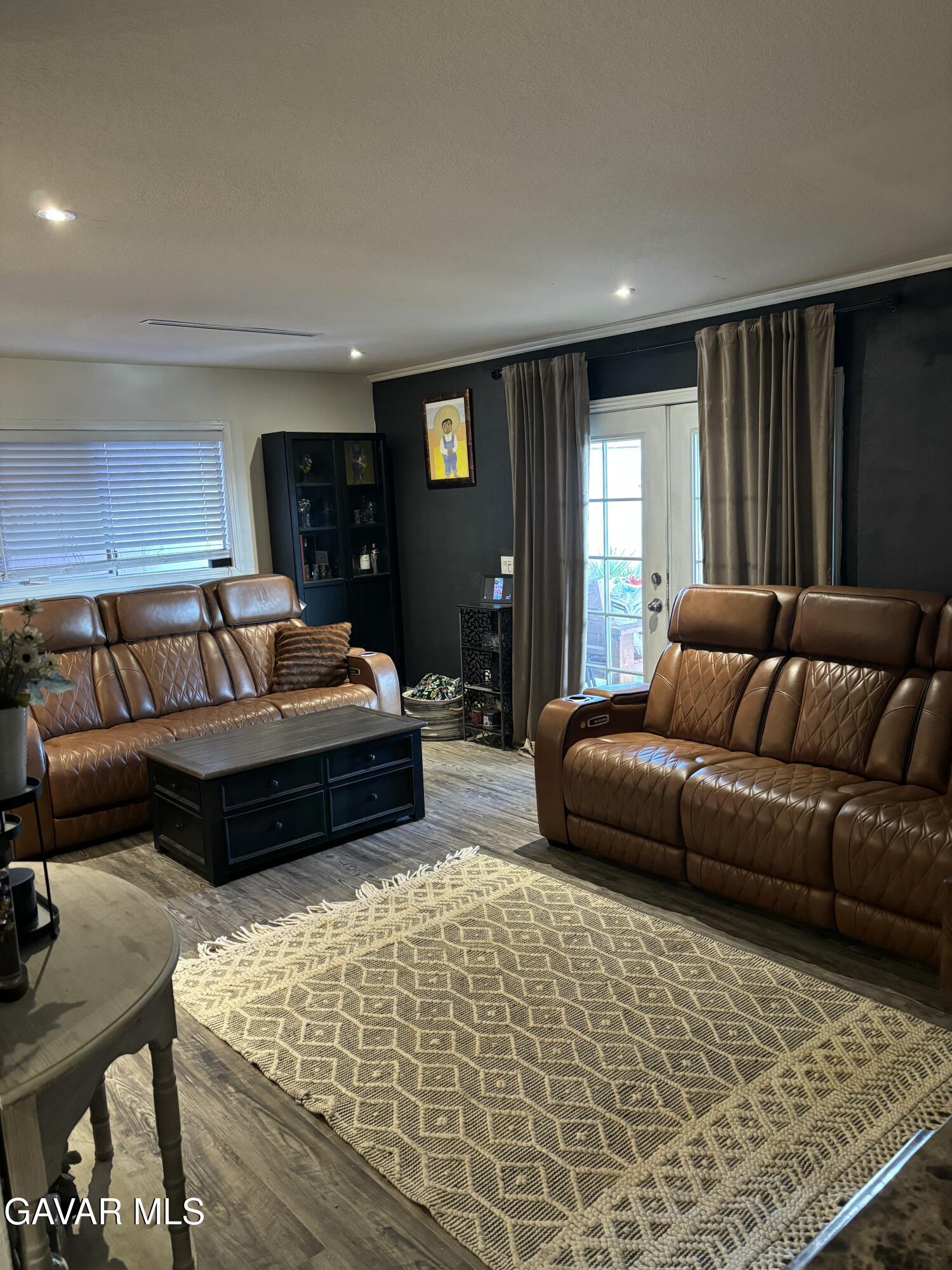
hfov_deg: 53.1
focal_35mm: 26
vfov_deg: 67.3
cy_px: 635
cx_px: 476
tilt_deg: -8.9
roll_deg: +2.8
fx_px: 953
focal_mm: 5.96
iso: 500
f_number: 1.6
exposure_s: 1/40
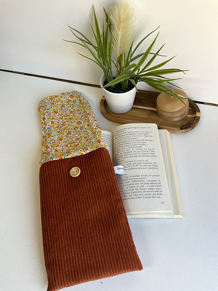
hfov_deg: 48.2
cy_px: 146
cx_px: 109
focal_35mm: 29
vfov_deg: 61.7
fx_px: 244
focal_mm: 3
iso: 25
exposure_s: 1/100
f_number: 1.8
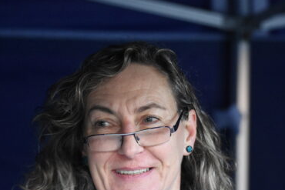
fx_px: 1462
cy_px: 122
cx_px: 183
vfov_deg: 7.4
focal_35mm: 185
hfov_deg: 11.1
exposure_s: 1/200
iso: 6400
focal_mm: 95
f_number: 4.2
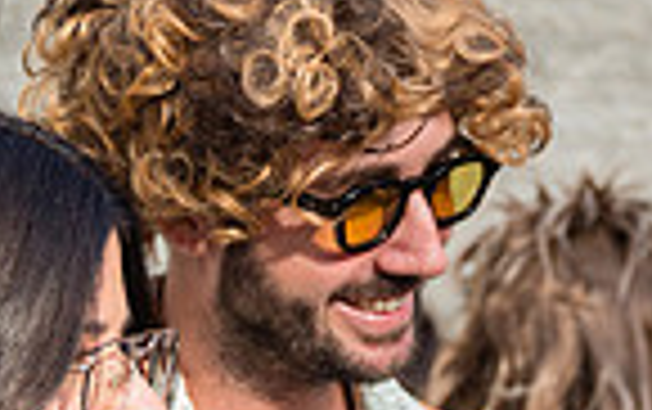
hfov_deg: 14.3
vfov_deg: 9.3
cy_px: 416
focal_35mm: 141
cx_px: 824
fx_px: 2508
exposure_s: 1/1600
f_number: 2.8
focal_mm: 31
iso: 200
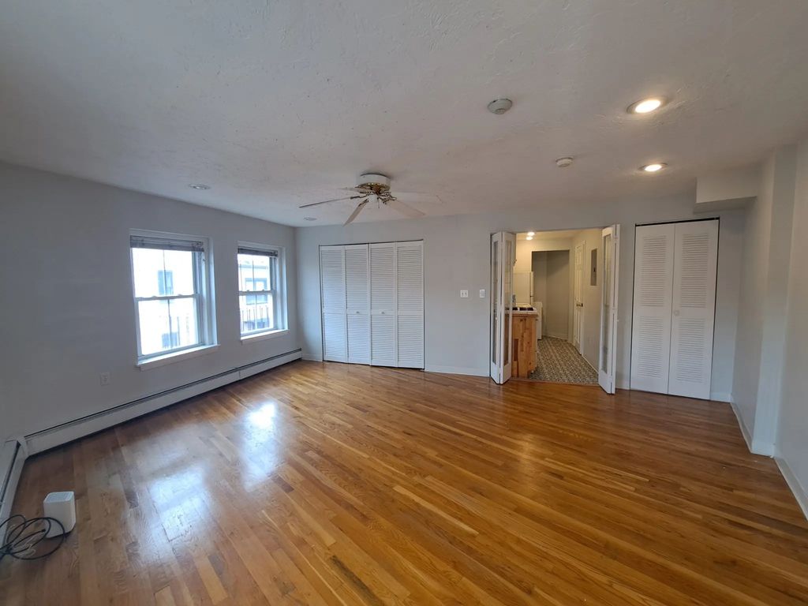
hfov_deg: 106.2
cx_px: 404
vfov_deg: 89.9
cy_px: 303
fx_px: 303
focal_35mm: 13
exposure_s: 1/40
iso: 50
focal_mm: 1.74
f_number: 2.2
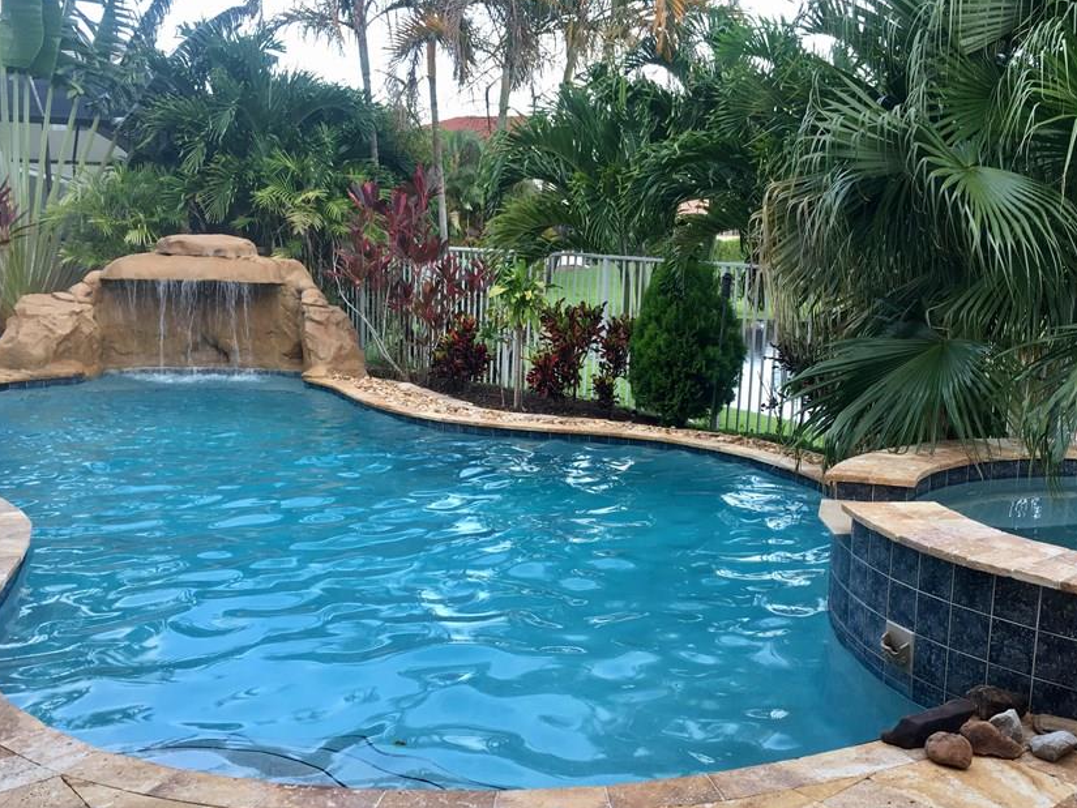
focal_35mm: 36
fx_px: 1120
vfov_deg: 39.5
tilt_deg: -12.0
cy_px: 486
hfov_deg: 51.2
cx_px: 615
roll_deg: -0.4
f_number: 2.2
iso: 32
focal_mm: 4.15
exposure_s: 1/60
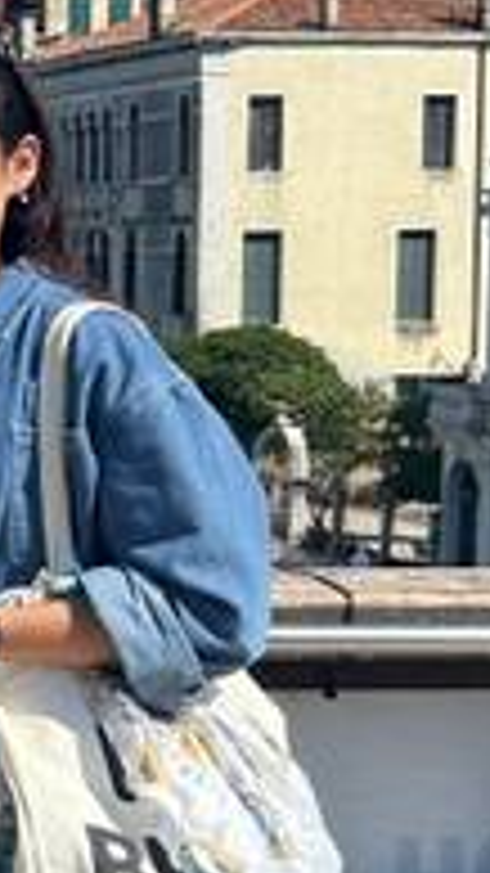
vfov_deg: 20.4
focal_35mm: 105
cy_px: 446
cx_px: -670
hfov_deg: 10.1
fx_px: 2427
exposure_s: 1/4444
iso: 50
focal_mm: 5.7
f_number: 1.5
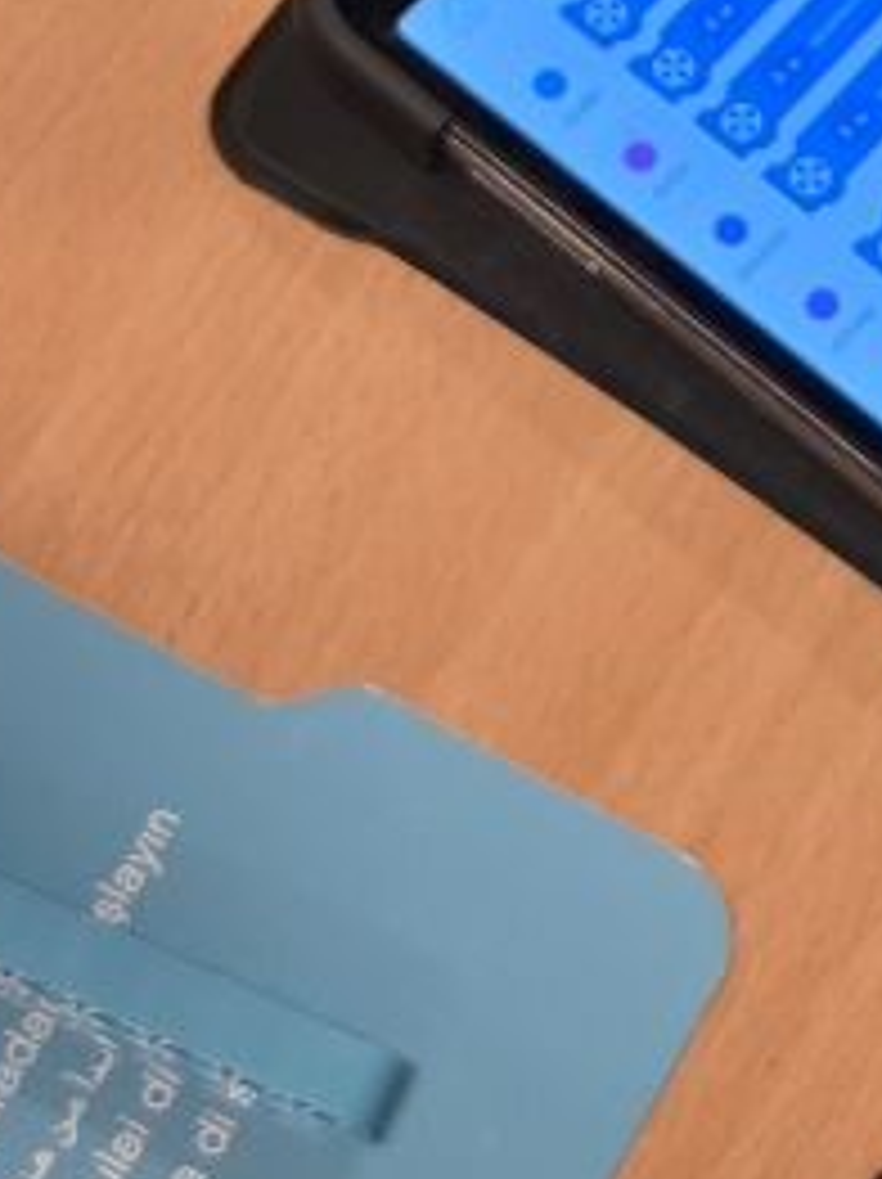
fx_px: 4083
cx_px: 1084
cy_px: -56
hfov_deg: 12.0
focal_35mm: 120
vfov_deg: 16.0
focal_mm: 6.5
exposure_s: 1/100
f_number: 1.4
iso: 160
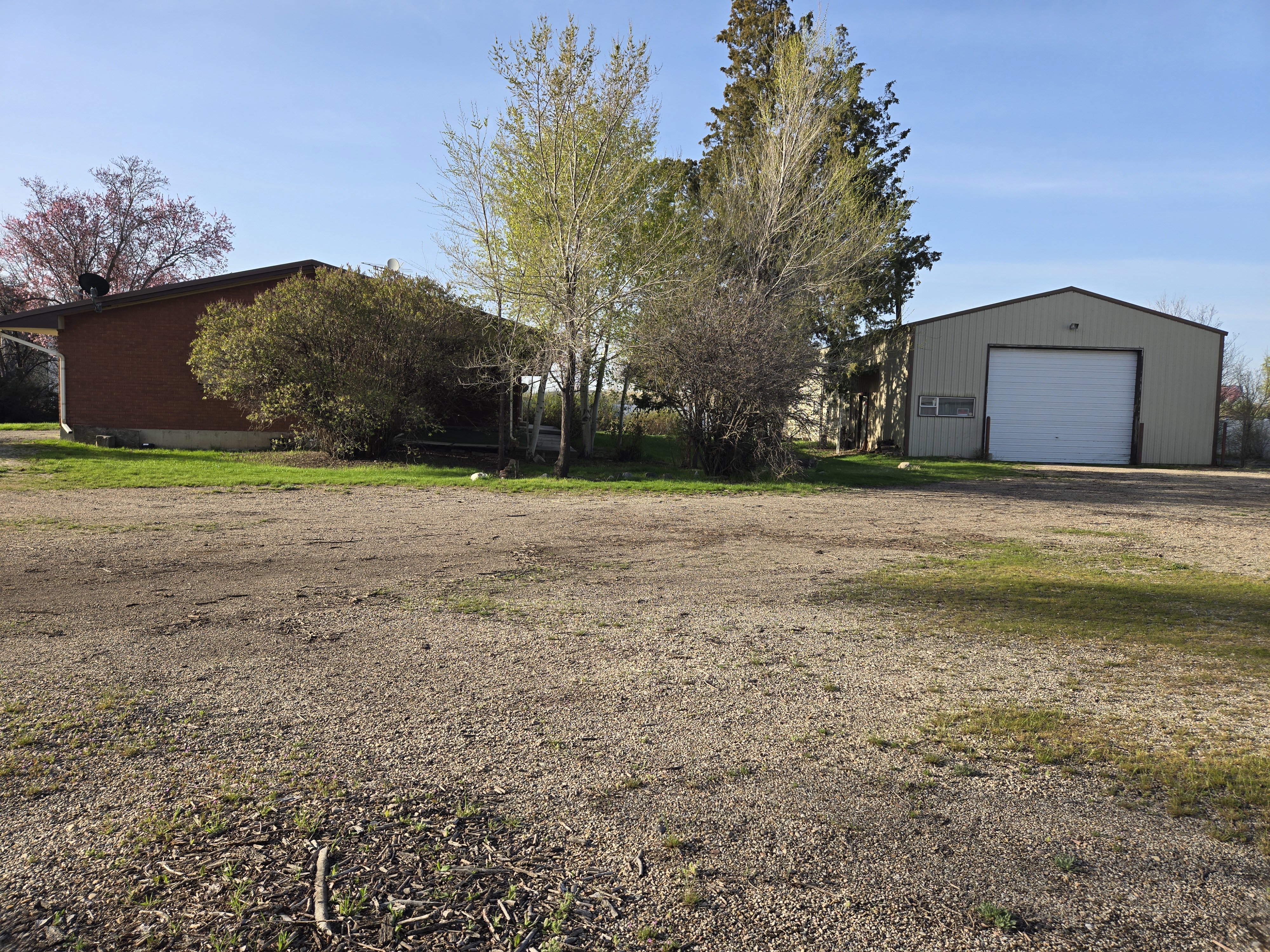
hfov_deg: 73.9
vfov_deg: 58.9
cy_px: 476
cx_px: 635
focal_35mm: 23
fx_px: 844
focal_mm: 5.4
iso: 25
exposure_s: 1/992
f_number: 1.8
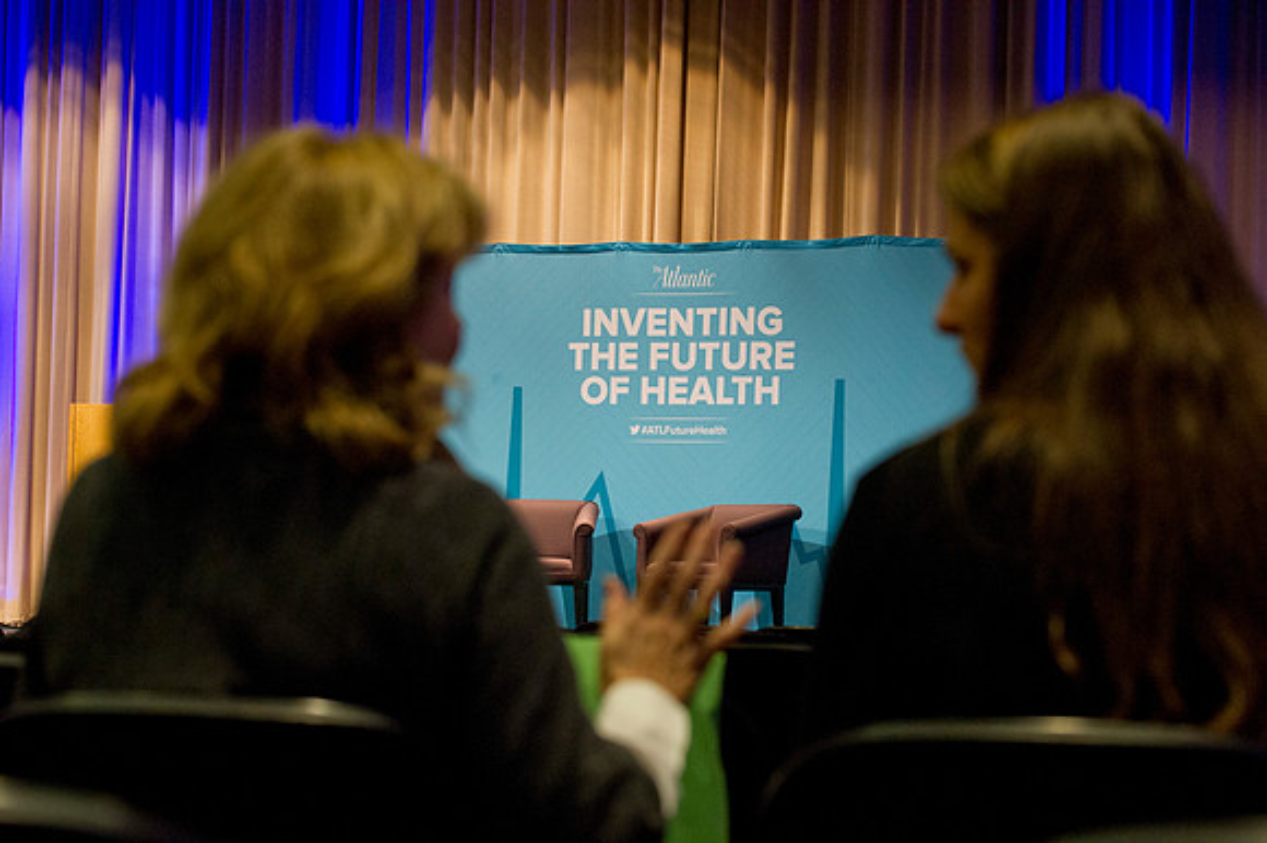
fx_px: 3447
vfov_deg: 13.9
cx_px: 634
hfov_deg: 20.8
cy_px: 422
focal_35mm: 98
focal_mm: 98
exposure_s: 1/100
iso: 2500
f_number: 5
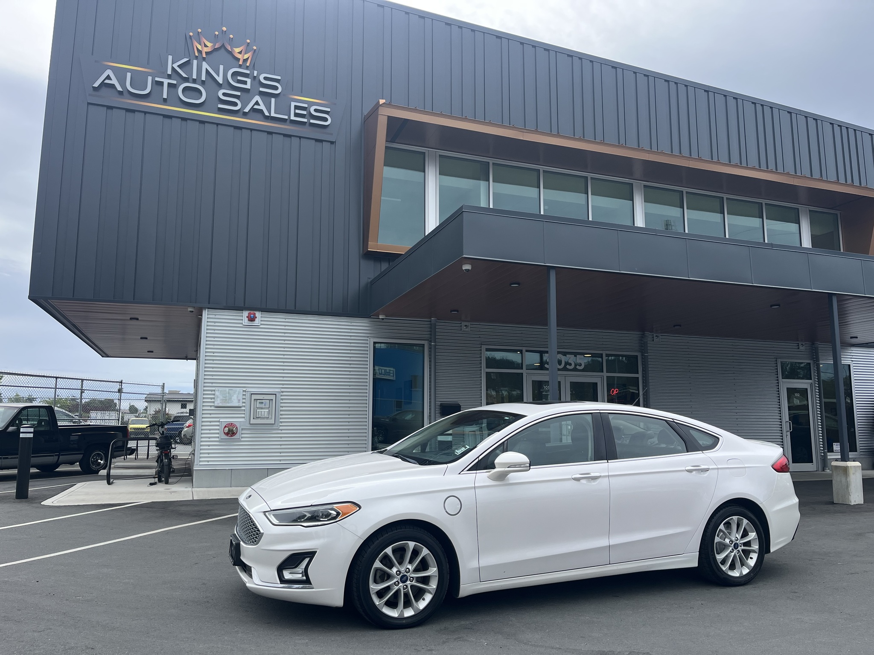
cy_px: 328
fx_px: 656
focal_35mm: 26
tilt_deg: +7.6
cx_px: 437
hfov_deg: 67.3
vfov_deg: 53.1
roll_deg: +0.3
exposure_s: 1/1252
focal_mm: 5.1
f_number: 1.6
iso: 50
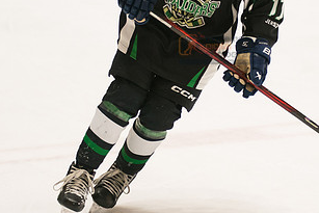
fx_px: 3014
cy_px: 48
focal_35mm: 340
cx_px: 223
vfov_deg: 4.0
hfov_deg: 6.1
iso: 3200
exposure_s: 1/1000
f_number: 3.2
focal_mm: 120
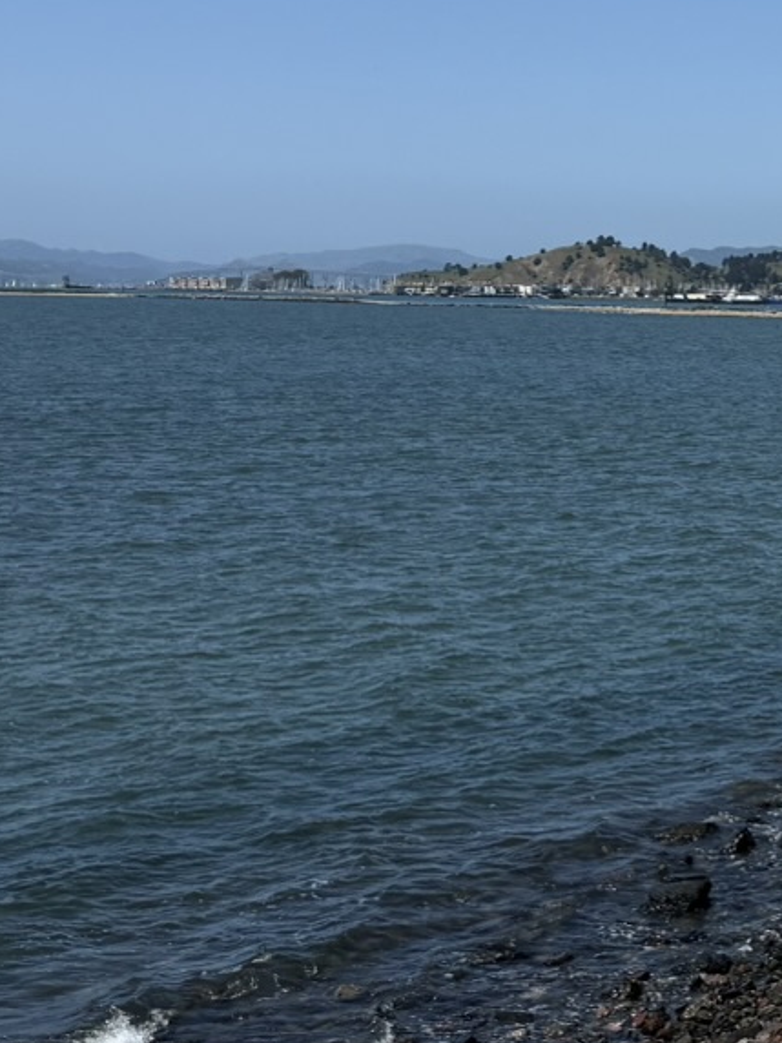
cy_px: 337
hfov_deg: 15.7
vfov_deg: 22.7
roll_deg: -0.6
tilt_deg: -1.2
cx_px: 1185
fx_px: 2590
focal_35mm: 86
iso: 125
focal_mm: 6.76
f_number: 1.78
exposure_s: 1/10309
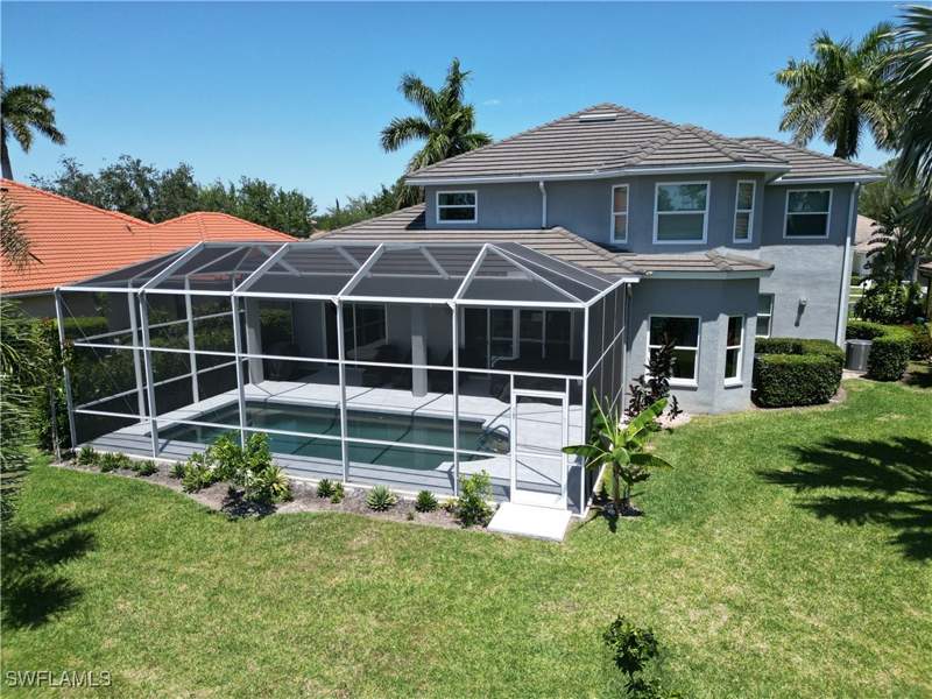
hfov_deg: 71.6
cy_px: 350
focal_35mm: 24
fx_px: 646
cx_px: 466
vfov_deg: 56.8
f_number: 1.7
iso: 100
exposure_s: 1/2500
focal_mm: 6.72
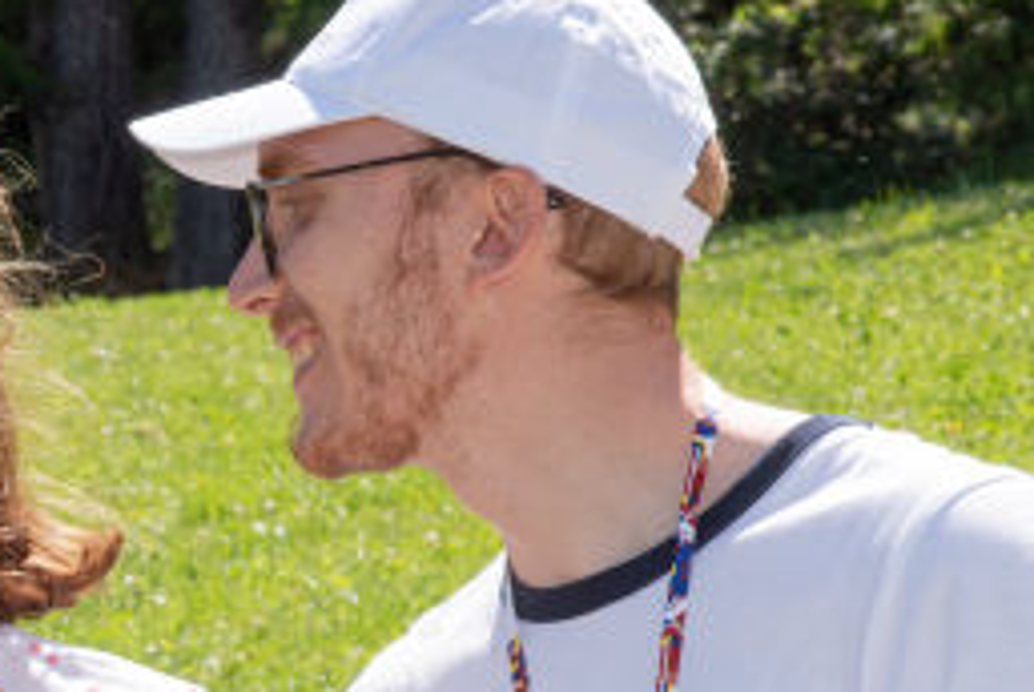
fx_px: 6527
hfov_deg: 9.0
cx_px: 44
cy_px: 571
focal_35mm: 227
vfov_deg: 6.1
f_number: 22
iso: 500
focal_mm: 98
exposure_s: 1/200
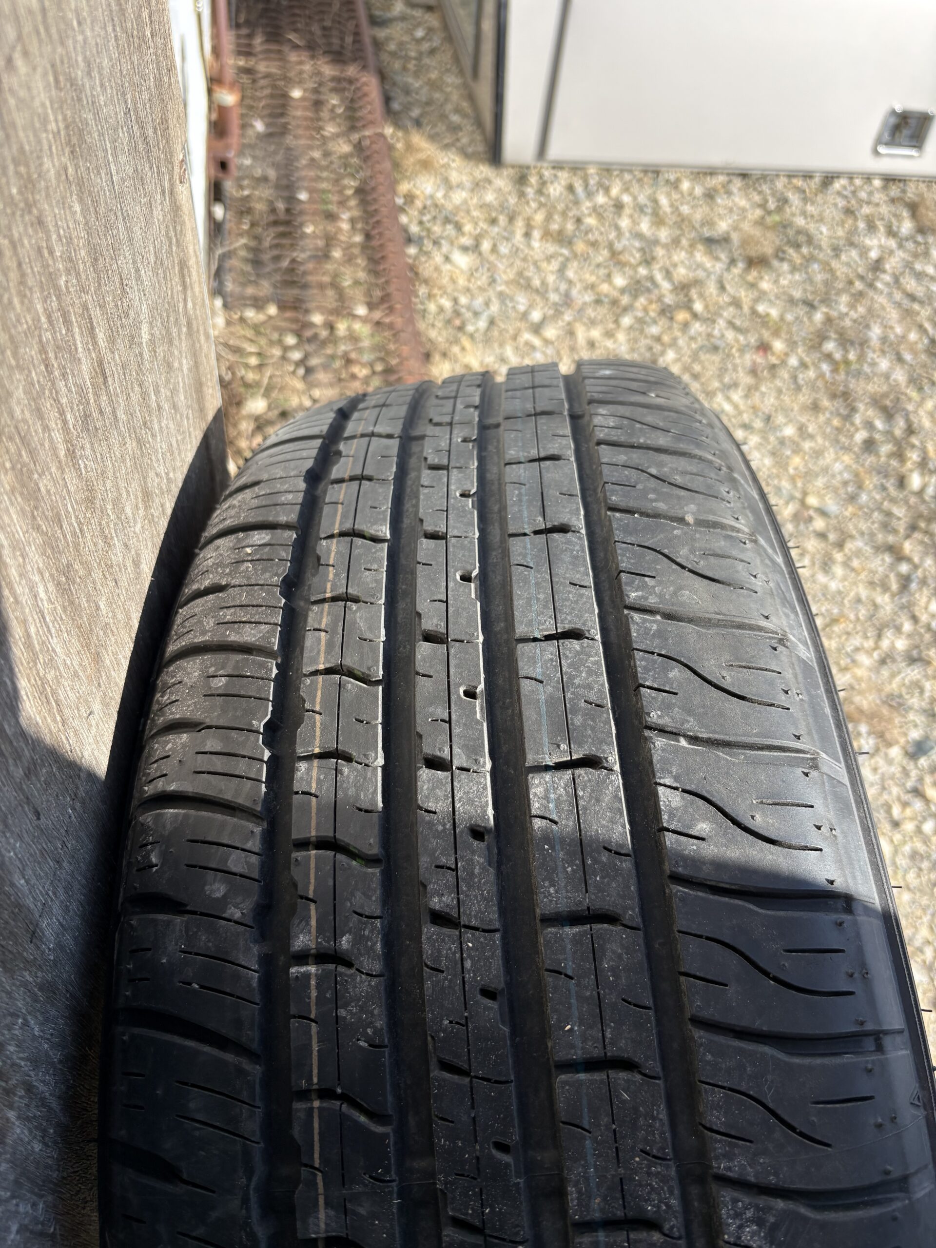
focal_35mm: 26
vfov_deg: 67.3
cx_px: 468
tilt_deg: -57.6
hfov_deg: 53.1
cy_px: 624
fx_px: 937
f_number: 1.6
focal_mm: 5.96
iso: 50
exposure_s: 1/1196
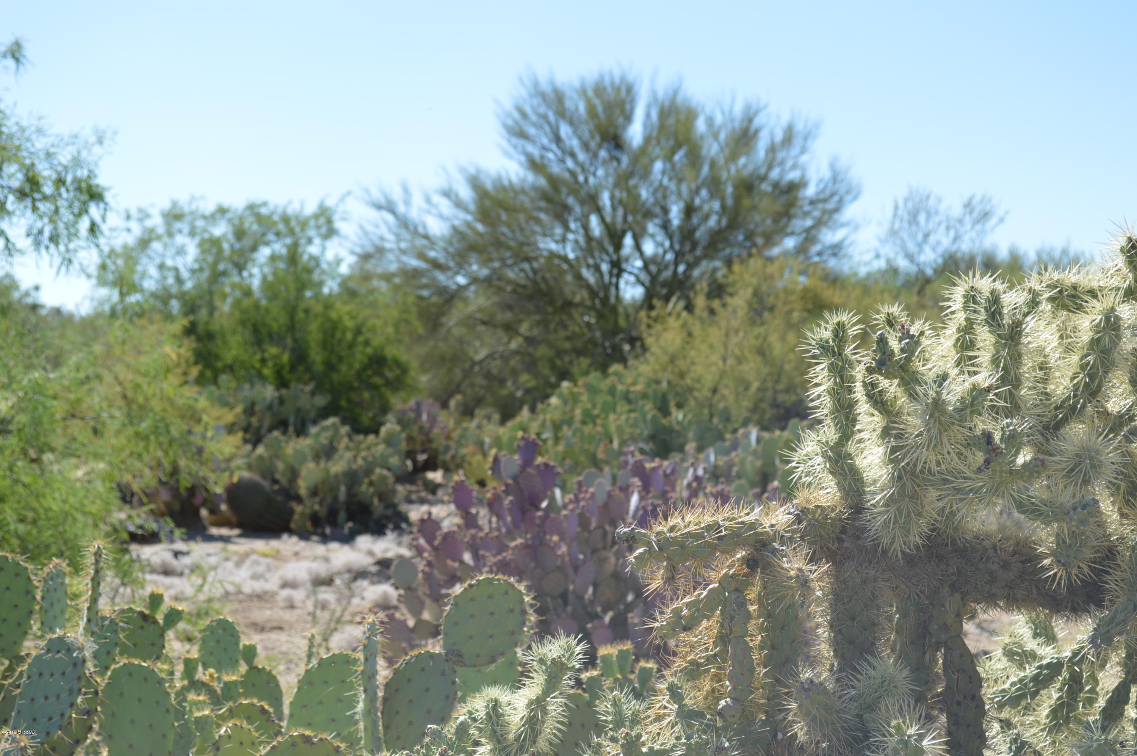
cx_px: 568
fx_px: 2177
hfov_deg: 29.3
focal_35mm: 69
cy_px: 378
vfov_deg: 19.7
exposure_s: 1/200
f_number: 7.1
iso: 100
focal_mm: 46
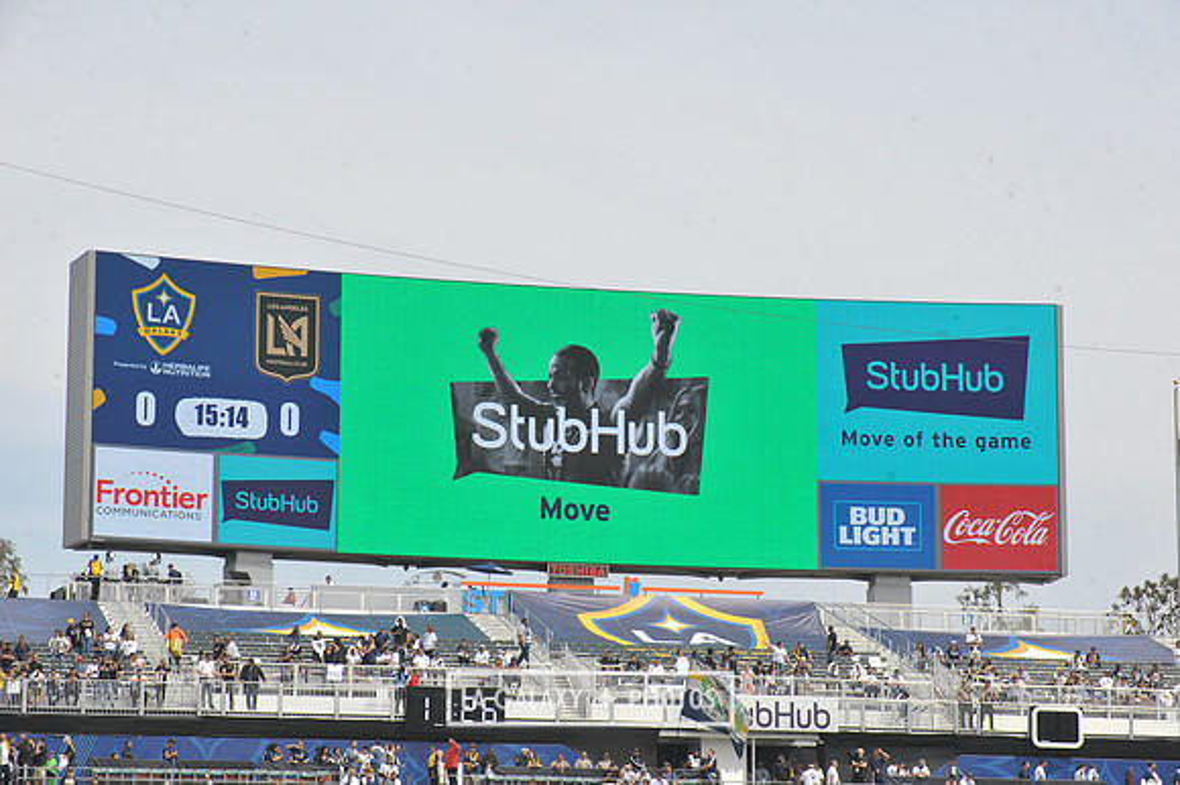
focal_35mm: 116
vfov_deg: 11.8
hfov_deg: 17.7
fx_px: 3800
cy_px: 392
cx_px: 590
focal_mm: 116
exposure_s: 1/640
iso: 500
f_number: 13
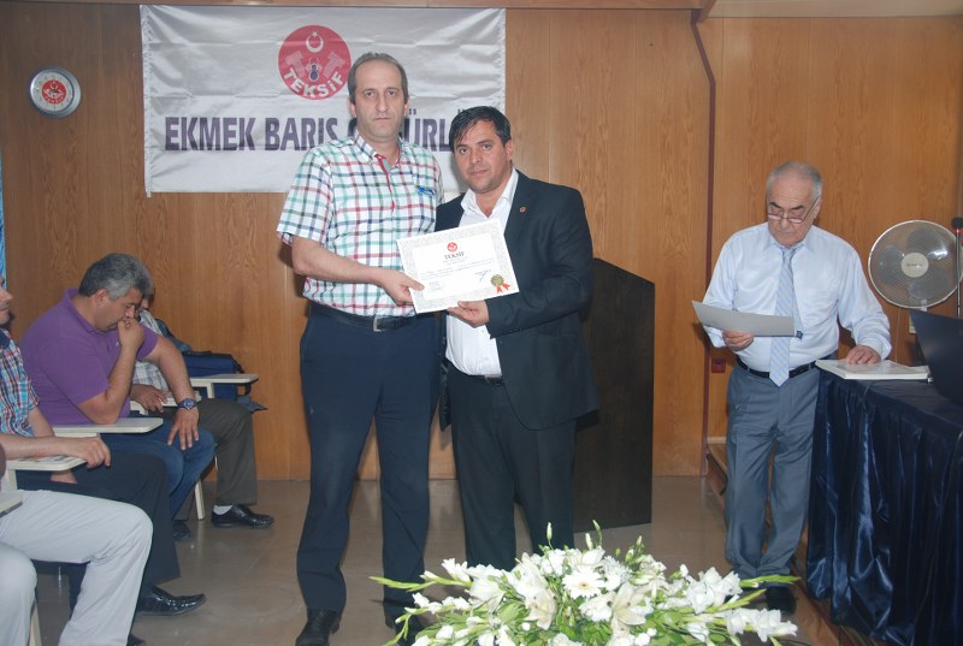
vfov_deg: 34.4
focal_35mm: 39
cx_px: 482
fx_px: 1045
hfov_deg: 49.5
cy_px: 323
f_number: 4
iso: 200
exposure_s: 1/60
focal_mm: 26
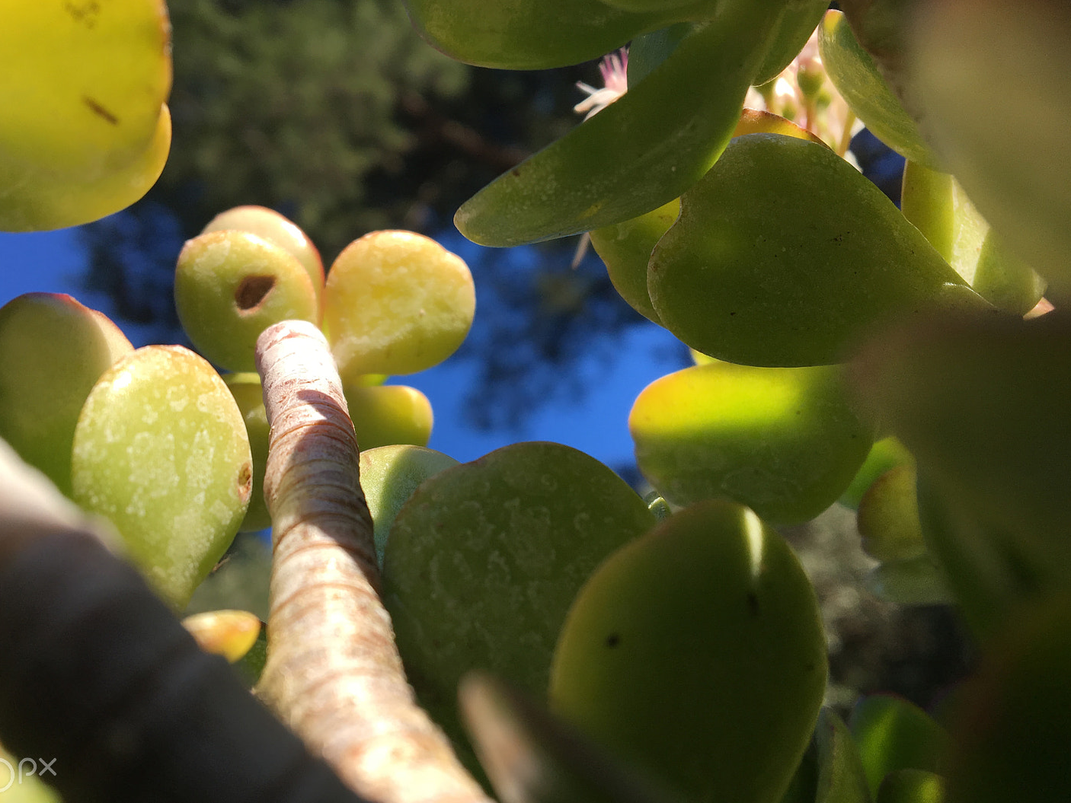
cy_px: 419
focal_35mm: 33
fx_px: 1021
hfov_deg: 55.2
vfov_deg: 42.9
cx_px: 477
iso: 25
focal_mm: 4.15
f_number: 2.2
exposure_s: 1/718
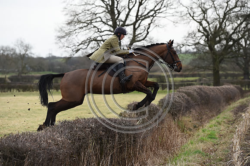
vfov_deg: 8.1
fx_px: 1180
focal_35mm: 170
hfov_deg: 12.1
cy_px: 83
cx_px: 125
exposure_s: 1/1250
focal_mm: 170
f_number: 5.6
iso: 1000
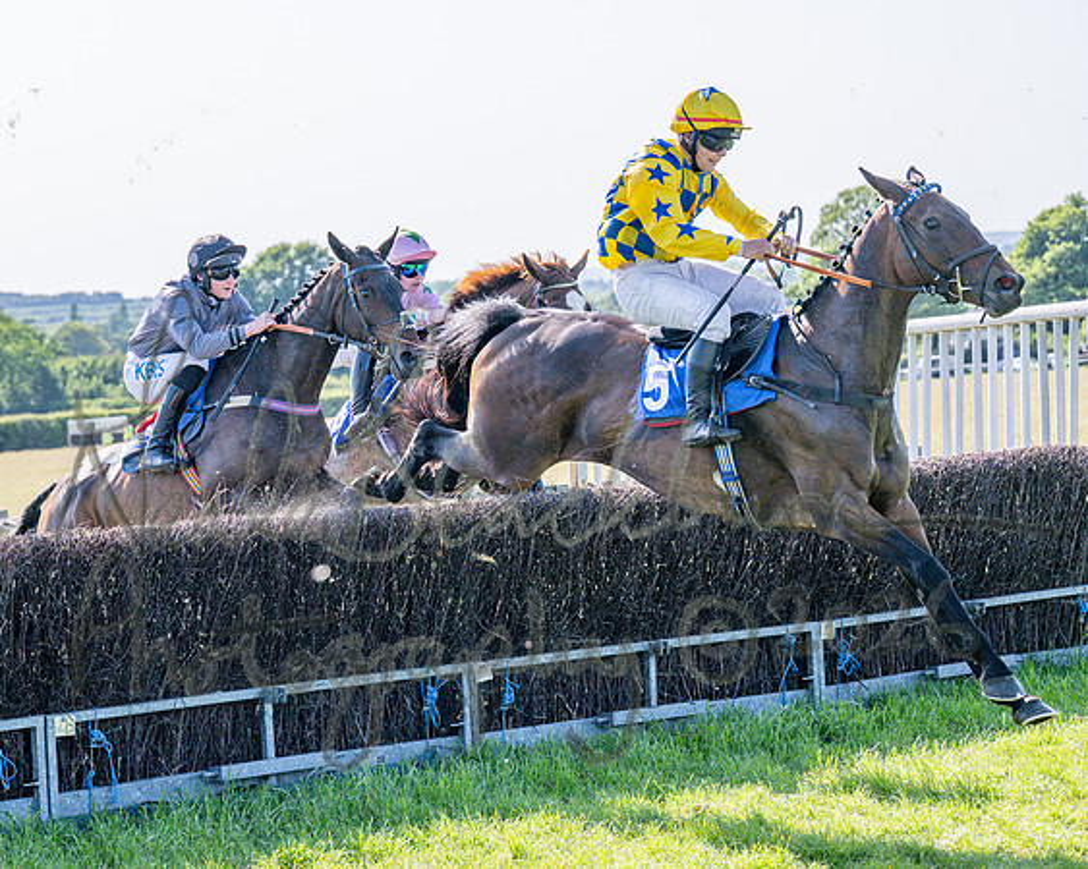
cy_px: 422
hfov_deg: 17.7
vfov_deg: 14.3
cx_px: 196
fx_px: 3468
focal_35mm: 108
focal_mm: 70
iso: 200
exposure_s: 1/2000
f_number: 4
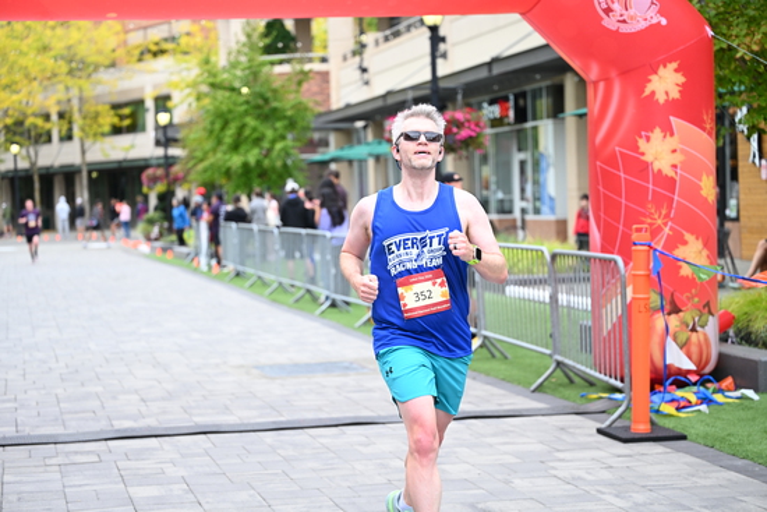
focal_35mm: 70
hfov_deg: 28.8
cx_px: 384
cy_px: 256
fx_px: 1492
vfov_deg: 19.5
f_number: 2.8
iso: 800
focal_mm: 70
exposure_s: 1/1600
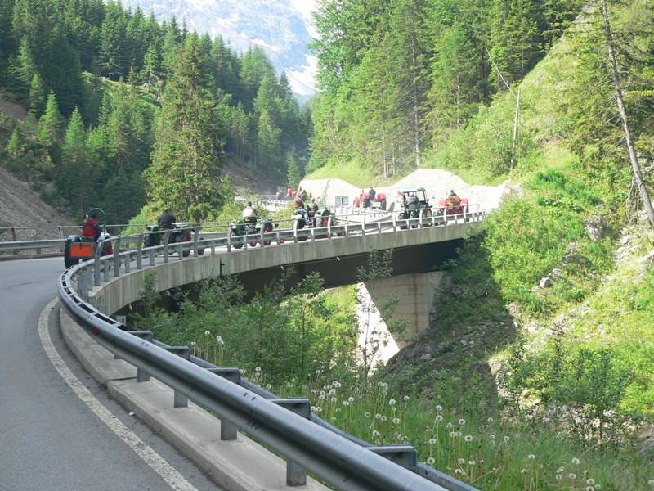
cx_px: 327
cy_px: 246
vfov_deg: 19.9
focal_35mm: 74
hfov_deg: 26.3
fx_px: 1398
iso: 80
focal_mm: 12.3
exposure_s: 1/160
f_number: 4
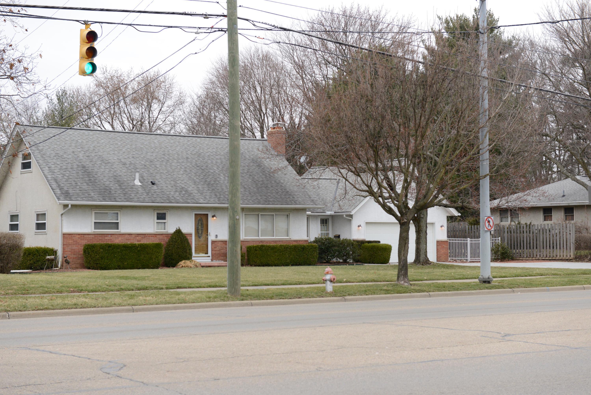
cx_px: 296
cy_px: 198
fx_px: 1149
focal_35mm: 70
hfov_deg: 28.8
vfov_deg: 19.5
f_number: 6.3
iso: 1600
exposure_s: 1/1250
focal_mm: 70
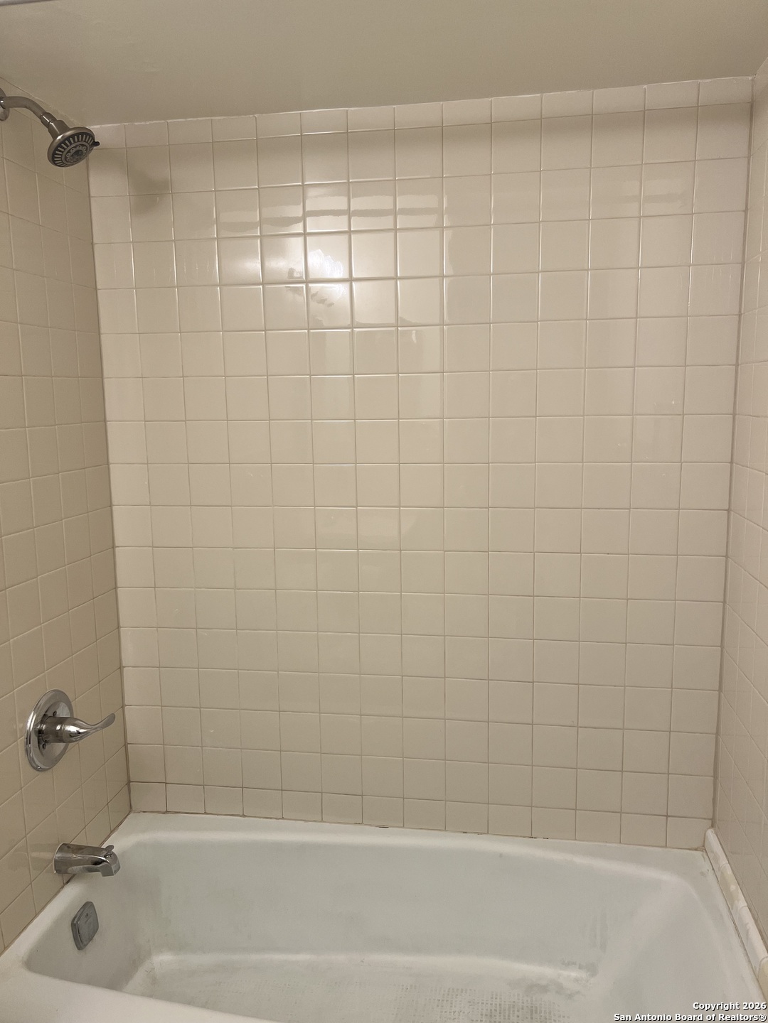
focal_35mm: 26
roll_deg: +0.3
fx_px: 769
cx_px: 384
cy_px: 512
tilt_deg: -8.3
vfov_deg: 67.3
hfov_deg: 53.1
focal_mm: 5.7
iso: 64
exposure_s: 1/60
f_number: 1.5
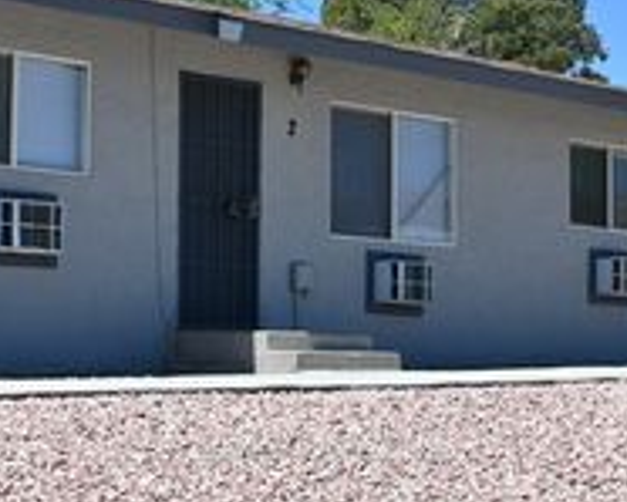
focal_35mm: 106
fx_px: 1968
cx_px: 104
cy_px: 214
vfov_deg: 14.5
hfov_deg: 17.9
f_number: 8
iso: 100
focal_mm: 28
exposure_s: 1/250
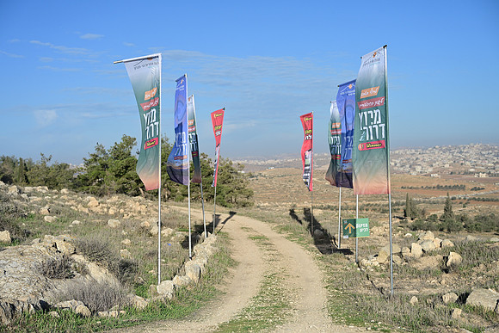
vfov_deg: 26.0
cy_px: 166
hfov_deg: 38.2
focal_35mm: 52
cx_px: 250
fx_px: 721
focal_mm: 52
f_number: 3.2
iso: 100
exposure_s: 1/2500
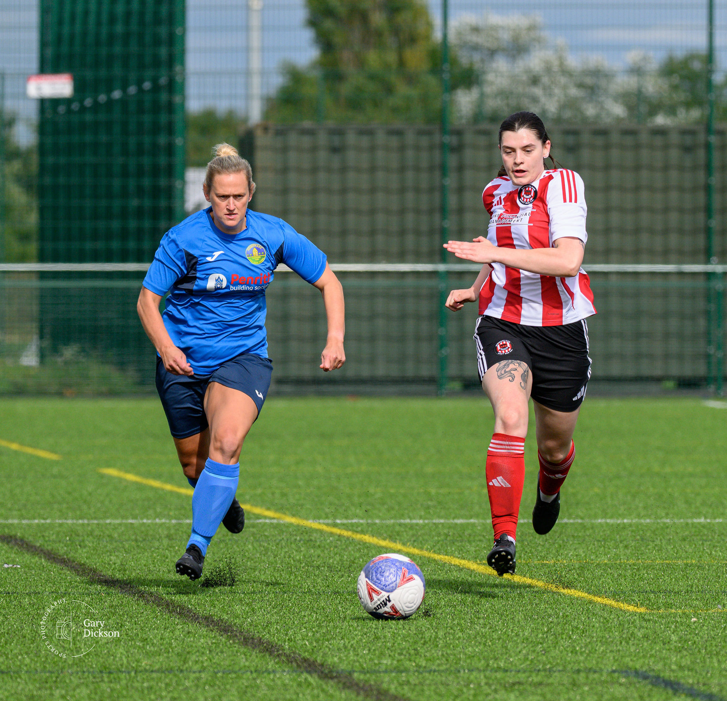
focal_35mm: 508
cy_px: 234
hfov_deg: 3.5
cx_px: 585
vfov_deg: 3.4
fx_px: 11858
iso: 320
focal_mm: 240
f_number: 5
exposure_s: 1/1600
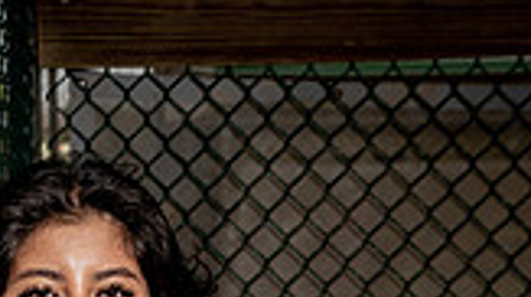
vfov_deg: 5.7
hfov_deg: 10.6
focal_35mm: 203
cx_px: 62
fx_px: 2853
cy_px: 728
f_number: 8
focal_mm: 70
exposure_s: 1/250
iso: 100
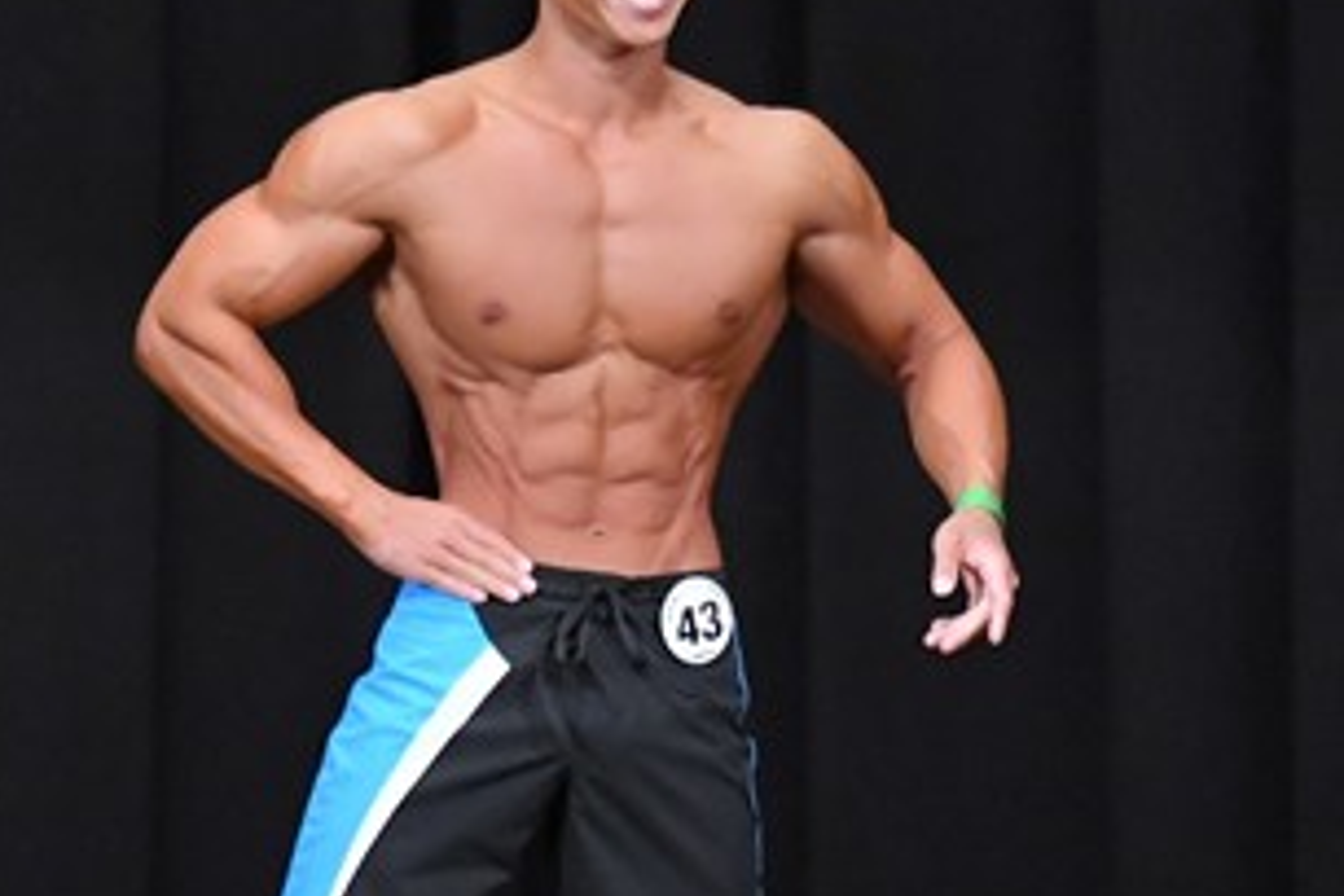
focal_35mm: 570
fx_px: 21278
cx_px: 481
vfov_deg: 2.4
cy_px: 720
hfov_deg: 3.6
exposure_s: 1/400
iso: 8000
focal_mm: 150
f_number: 5.6
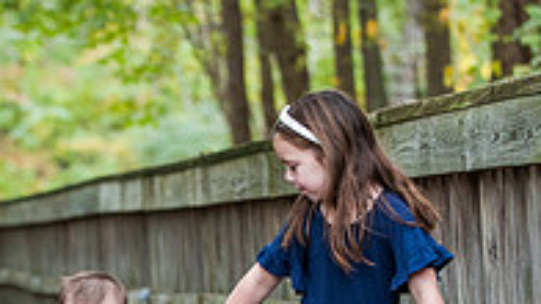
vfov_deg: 4.3
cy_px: 334
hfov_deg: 7.7
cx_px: 102
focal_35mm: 279
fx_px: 4000
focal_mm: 90
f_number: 3.2
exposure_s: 1/400
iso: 2000
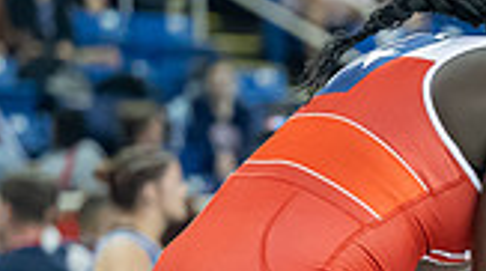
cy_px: 378
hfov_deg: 4.4
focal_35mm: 490
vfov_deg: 2.5
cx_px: 968
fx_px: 6303
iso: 2500
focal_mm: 100
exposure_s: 1/800
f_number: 2.8
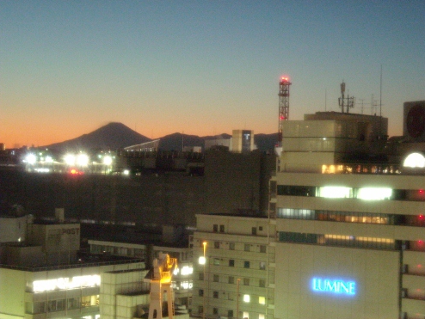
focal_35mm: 85
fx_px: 1044
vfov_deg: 17.4
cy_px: 160
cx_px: 211
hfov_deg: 23.0
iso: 800
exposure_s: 1/3
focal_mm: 13.73
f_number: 4.1
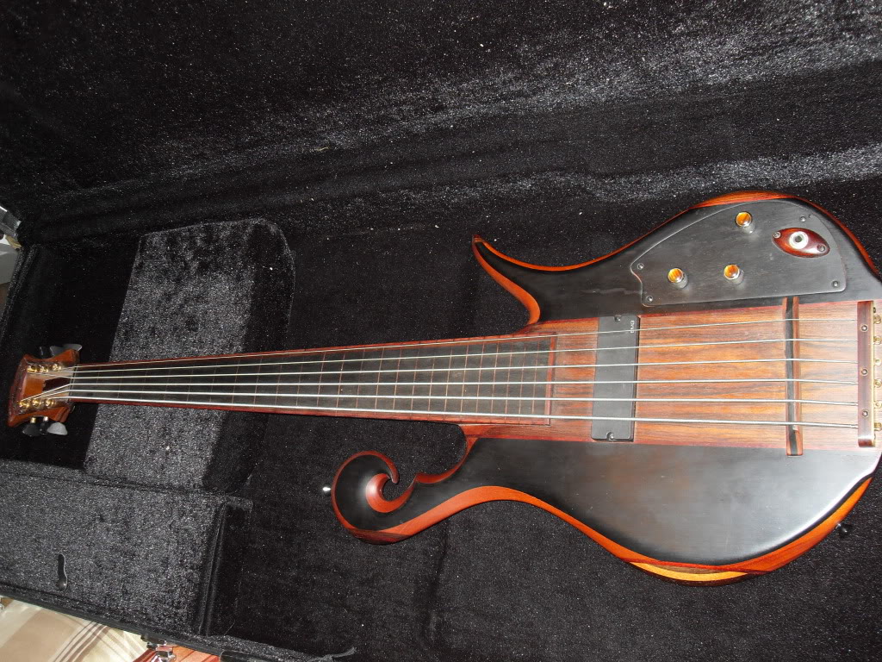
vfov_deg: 41.8
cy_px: 331
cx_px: 441
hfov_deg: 54.0
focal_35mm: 34
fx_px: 866
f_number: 2.8
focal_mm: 6.3
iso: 120
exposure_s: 1/45
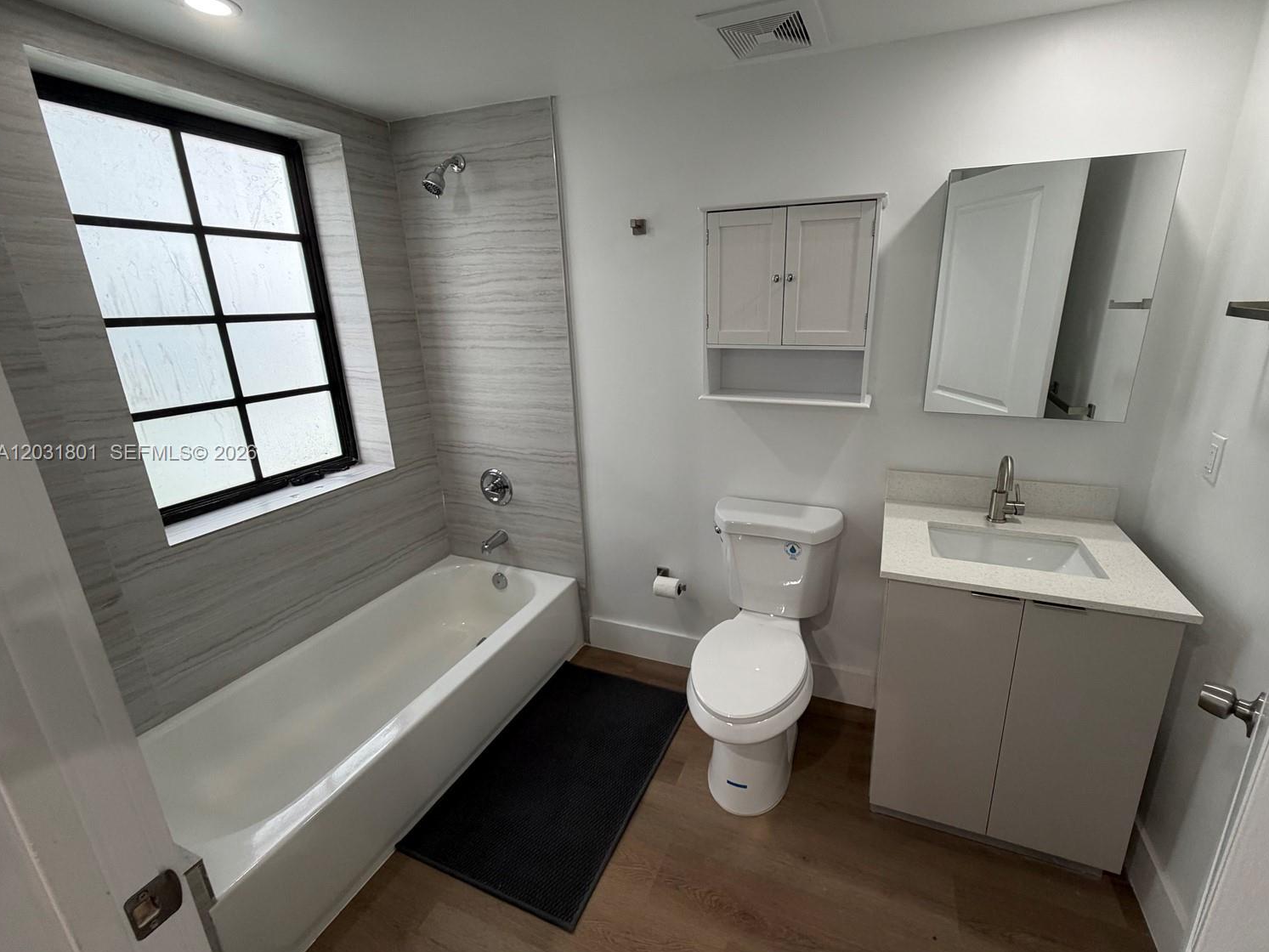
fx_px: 550
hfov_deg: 98.1
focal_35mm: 15
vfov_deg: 81.7
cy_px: 454
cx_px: 672
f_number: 2.2
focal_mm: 2.22
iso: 200
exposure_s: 1/60
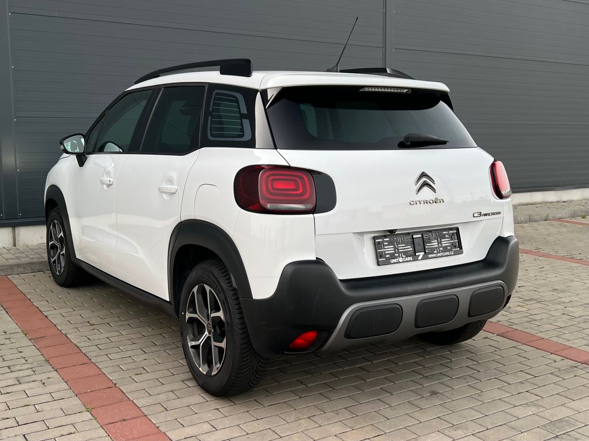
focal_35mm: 26
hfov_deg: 67.3
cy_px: 220
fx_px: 442
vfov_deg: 53.1
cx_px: 294
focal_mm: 5.7
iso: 40
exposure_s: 1/189
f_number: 1.5
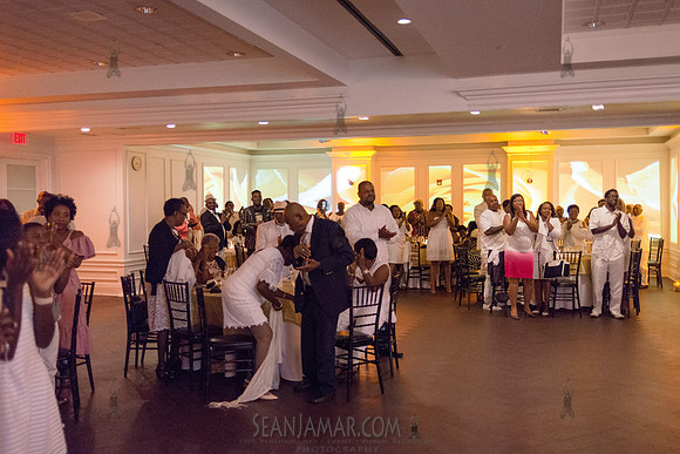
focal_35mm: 36
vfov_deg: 36.7
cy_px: 227
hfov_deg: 52.9
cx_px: 340
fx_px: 684
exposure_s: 1/160
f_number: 2
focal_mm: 35
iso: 4000
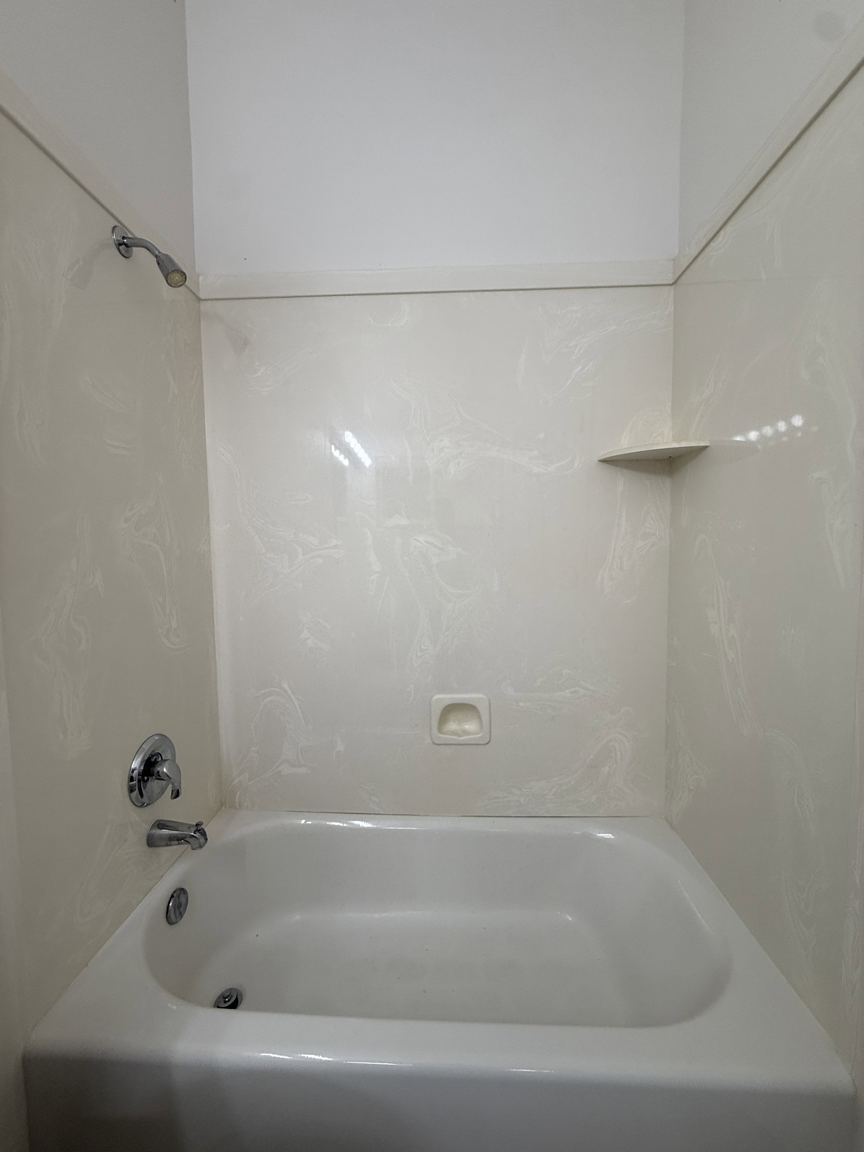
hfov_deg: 85.7
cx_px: 432
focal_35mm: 14
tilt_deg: -3.6
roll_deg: +0.1
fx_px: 466
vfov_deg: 102.1
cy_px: 576
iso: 64
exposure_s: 1/120
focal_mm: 2.22
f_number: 2.2
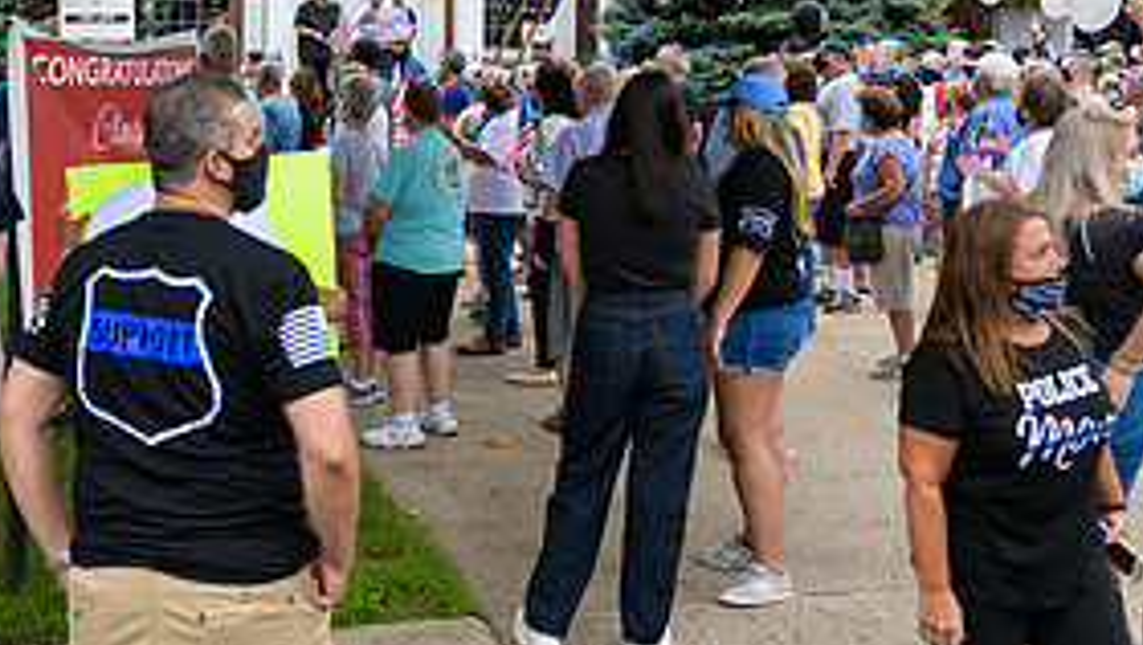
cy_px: 31
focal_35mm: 52
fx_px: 1577
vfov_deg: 22.4
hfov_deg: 39.1
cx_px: 335
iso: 200
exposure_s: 1/320
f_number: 3.2
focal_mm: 24
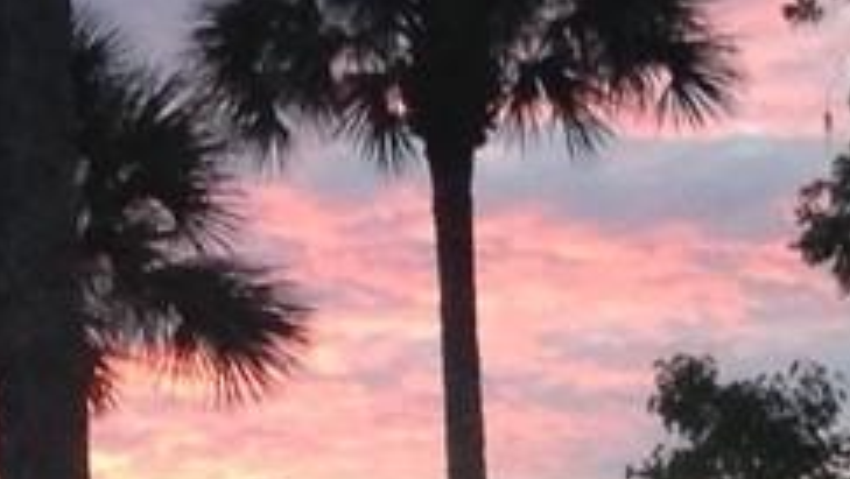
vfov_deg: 6.0
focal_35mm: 203
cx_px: -885
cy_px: 399
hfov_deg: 9.8
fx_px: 4578
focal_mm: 4.28
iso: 125
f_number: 2.4
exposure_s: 1/15
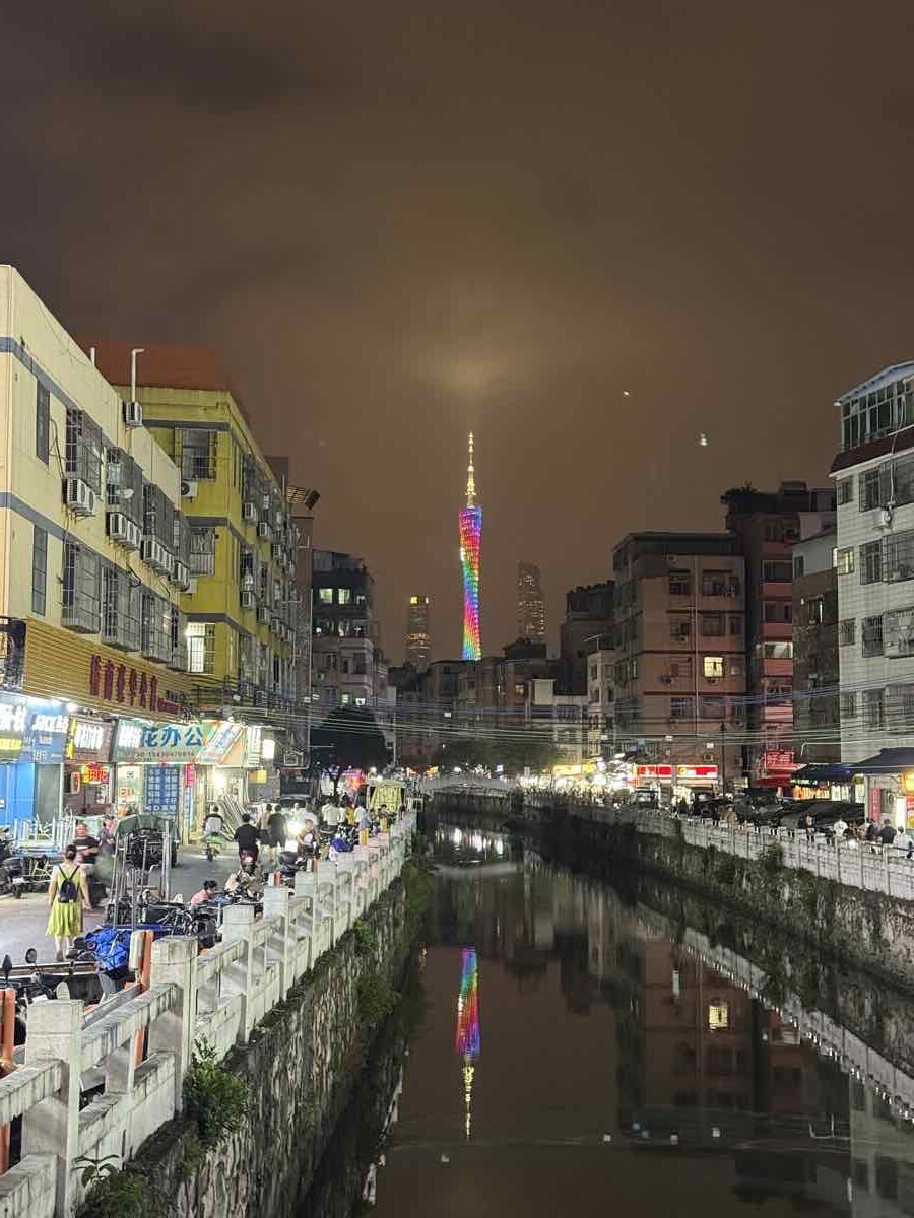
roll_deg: -0.6
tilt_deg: +5.0
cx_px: 457
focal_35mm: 48
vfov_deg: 39.7
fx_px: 1690
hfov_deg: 30.3
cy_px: 609
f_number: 1.78
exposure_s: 1/25
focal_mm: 6.76
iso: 640
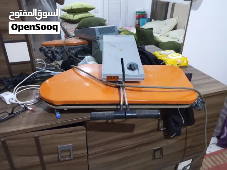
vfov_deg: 58.9
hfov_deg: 73.9
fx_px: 151
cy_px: 85
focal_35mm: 23
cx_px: 114
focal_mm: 4.19
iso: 4500
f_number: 1.6
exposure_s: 1/20
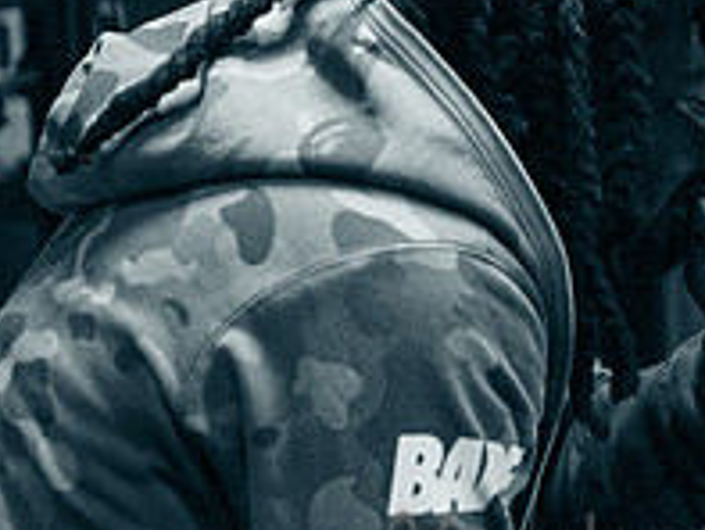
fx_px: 3444
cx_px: 647
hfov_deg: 11.6
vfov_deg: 8.8
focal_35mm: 169
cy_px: 82
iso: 5000
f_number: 2.8
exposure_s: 1/320
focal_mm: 48
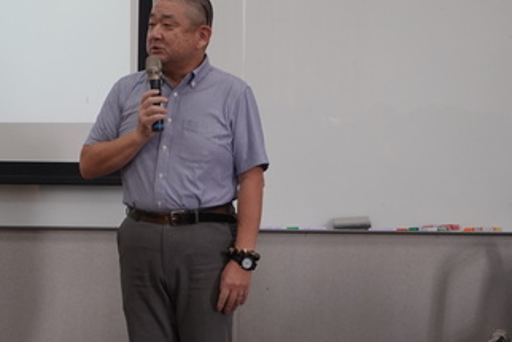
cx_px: 170
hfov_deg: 13.5
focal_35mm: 152
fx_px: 2163
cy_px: 74
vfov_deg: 9.0
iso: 250
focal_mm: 25.7
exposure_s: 1/100
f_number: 2.8
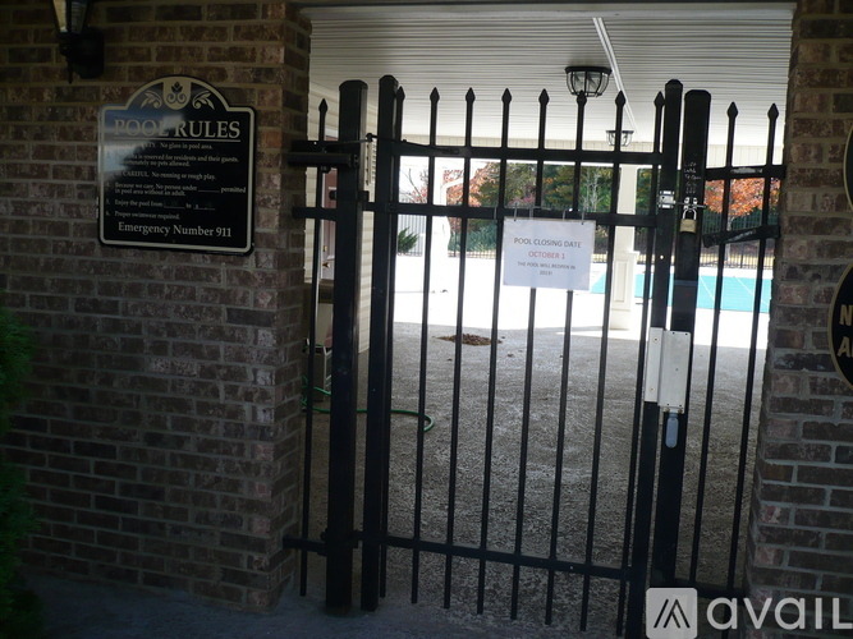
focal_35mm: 35
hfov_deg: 52.6
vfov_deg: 40.7
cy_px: 320
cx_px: 426
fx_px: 862
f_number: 2.8
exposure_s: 1/320
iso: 100
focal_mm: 5.8
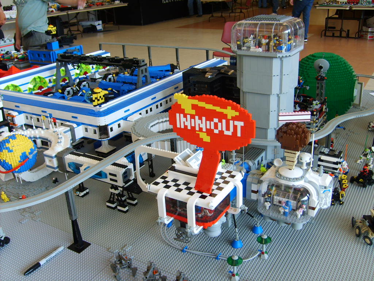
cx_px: 187
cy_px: 140
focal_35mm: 35
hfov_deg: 52.6
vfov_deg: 40.7
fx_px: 378
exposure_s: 1/30
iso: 53
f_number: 2.8
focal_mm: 5.8
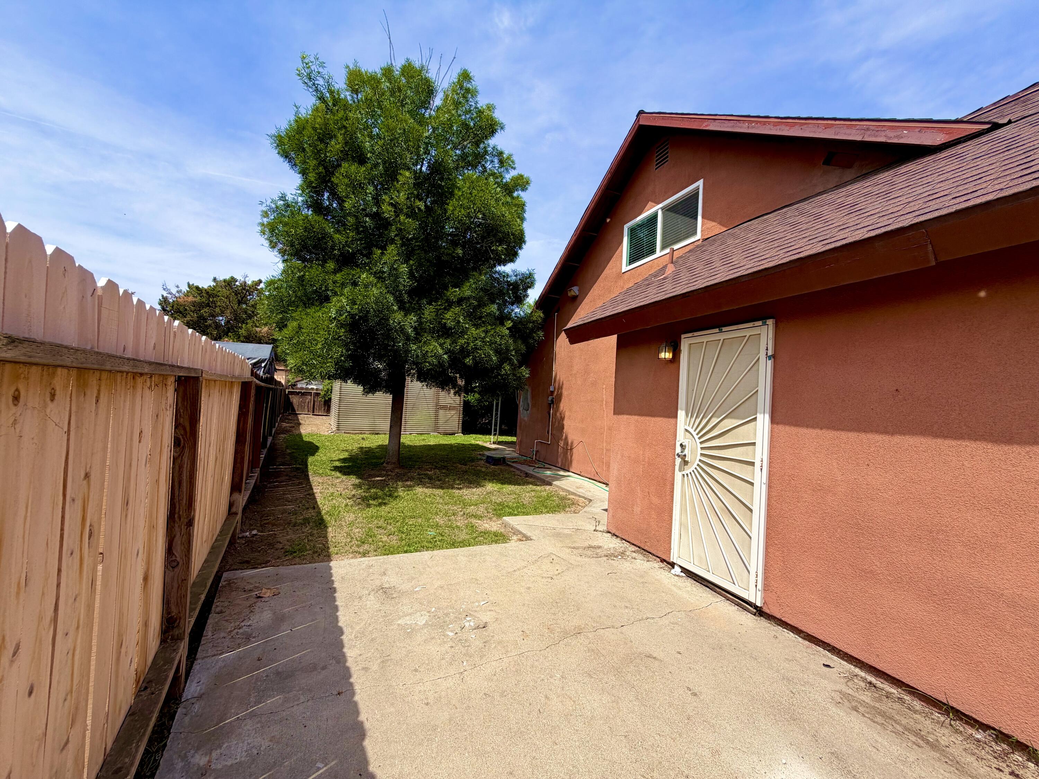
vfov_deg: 85.7
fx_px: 420
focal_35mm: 14
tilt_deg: +2.1
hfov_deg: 102.1
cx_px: 520
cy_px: 390
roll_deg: -3.7
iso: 20
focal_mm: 2.22
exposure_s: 1/830
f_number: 2.2
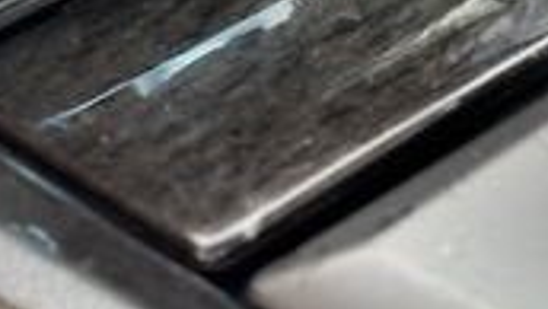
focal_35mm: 145
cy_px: -198
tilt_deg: -26.9
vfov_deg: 8.2
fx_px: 2108
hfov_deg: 14.8
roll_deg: +5.5
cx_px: 330
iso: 80
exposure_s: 1/121
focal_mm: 6.76
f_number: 1.78
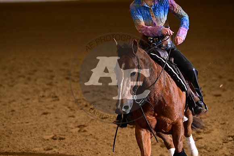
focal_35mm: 200
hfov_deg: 10.3
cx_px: 117
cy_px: 78
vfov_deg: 6.9
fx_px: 1300
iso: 2000
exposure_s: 1/200
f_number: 4.5
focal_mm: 200
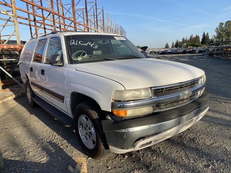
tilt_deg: -10.8
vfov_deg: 53.1
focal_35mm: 26
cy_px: 86
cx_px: 116
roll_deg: +2.8
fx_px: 174
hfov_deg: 67.3
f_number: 1.8
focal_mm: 4.25
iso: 32
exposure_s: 1/1808
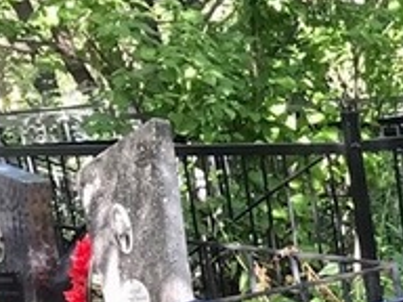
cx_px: 951
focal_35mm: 149
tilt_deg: -18.9
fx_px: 1735
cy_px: 560
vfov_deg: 9.4
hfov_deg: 11.2
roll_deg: +5.0
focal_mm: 3.99
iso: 20
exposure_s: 1/98
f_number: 1.8
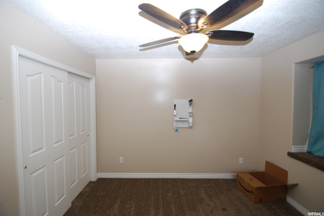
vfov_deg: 77.4
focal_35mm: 15
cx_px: 162
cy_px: 108
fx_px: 135
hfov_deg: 100.3
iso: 200
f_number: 4
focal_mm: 10
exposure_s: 1/60
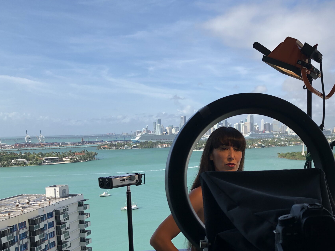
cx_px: 243
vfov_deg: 32.6
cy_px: 169
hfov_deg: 41.9
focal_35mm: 44
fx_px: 426
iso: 20
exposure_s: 1/1600
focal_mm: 3.99
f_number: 1.8
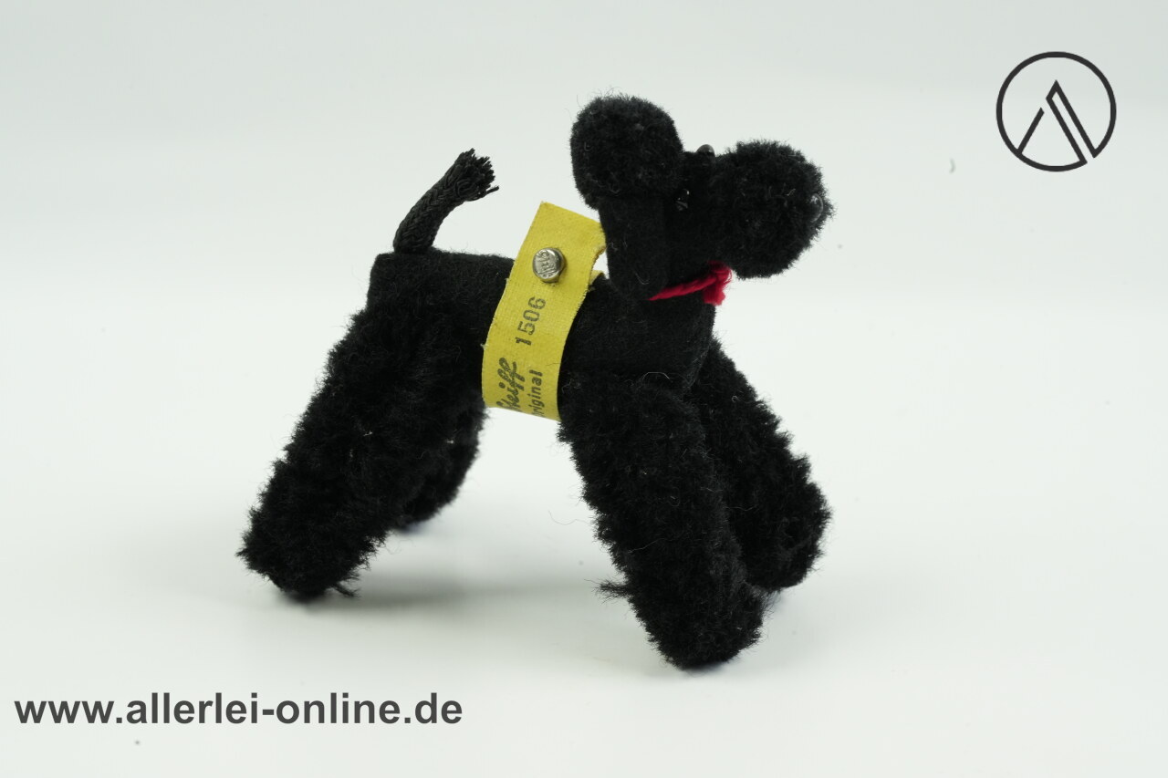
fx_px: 2919
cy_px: 389
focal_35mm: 90
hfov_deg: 22.6
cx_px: 584
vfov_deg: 15.2
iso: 2500
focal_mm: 90
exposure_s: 1/40
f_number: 16
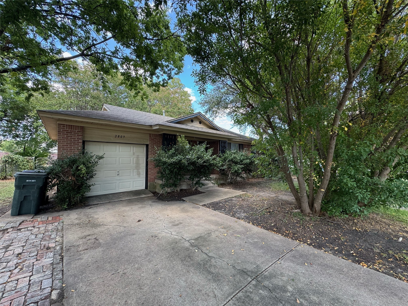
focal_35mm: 14
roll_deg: -0.6
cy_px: 153
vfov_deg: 85.7
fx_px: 165
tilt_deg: +2.2
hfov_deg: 102.1
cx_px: 204
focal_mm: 2.22
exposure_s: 1/99
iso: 64
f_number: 2.2
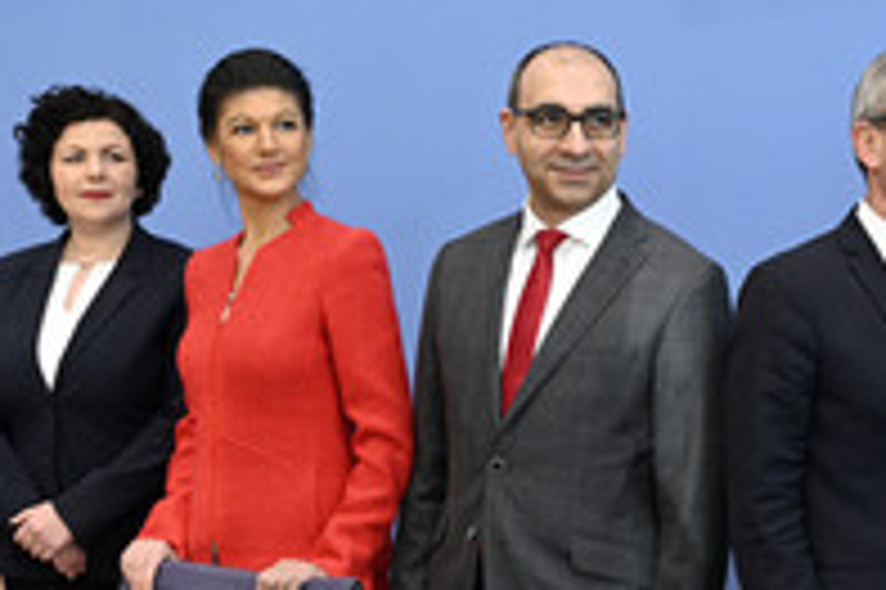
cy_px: 387
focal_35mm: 72
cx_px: 632
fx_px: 1774
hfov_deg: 27.8
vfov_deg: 18.8
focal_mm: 31.5
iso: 2000
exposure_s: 1/400
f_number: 4.5
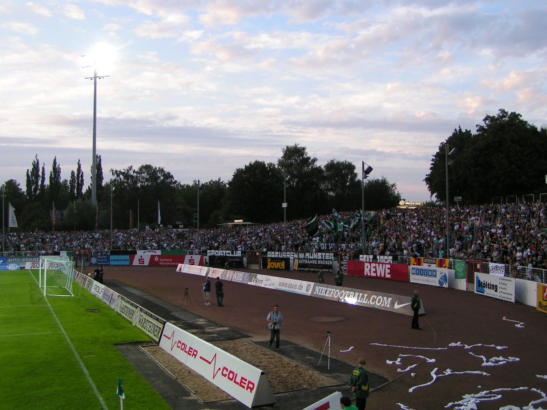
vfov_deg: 37.7
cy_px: 205
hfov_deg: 49.0
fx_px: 600
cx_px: 274
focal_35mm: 38
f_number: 3.5
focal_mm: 5.8
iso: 50
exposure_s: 1/60
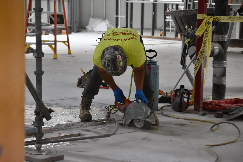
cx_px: 122
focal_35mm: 120
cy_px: 81
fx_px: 810
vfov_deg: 11.4
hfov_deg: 17.1
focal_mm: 80
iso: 2800
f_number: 4.2
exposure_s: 1/60
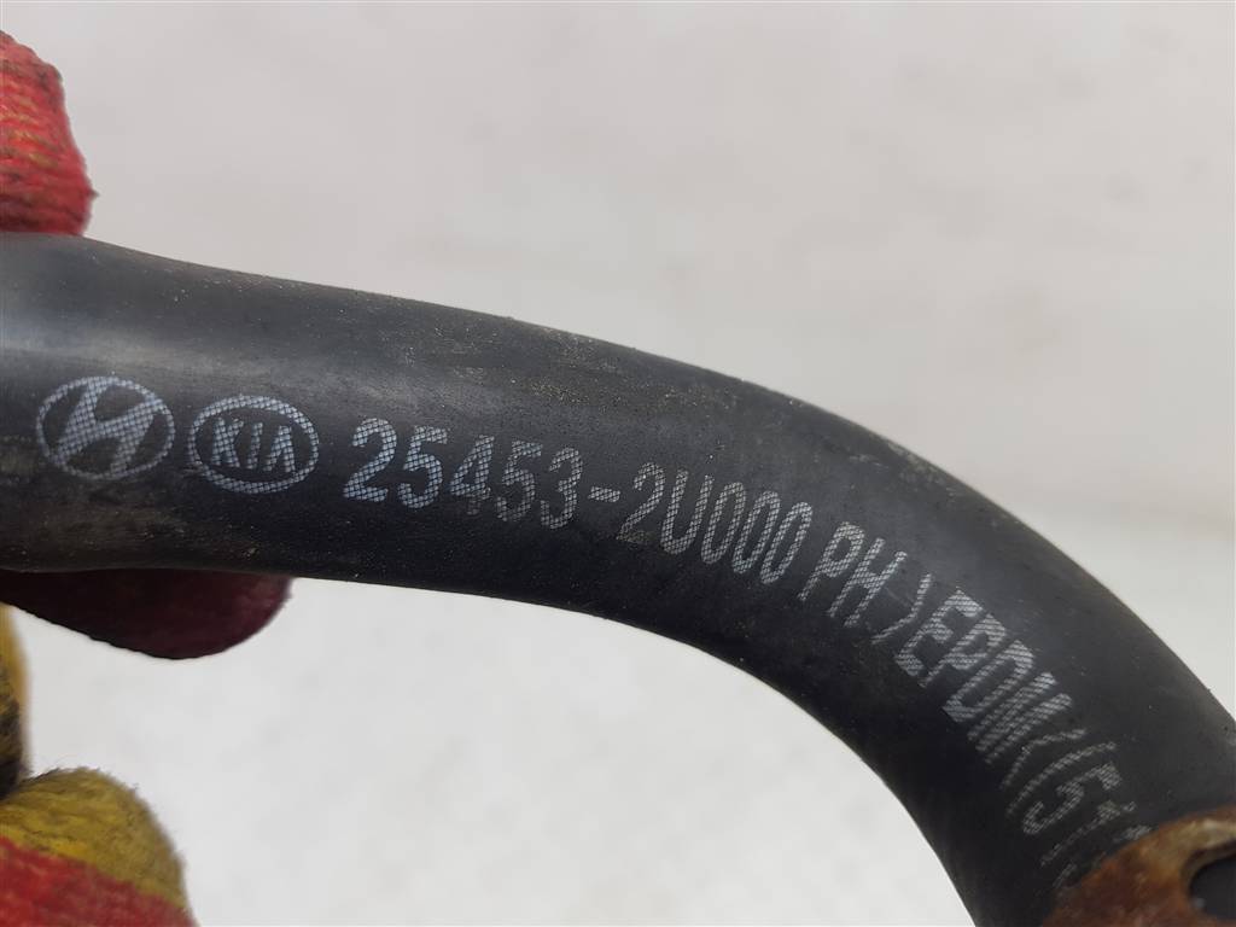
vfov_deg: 53.1
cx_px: 618
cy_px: 464
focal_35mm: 26
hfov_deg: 67.3
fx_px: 928
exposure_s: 1/50
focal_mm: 4.2
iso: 50
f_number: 1.7
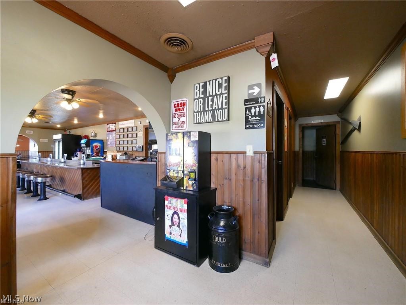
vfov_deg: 85.7
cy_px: 152
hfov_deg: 102.0
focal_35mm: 14
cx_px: 203
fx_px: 164
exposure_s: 1/60
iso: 1250
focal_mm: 7
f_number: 4
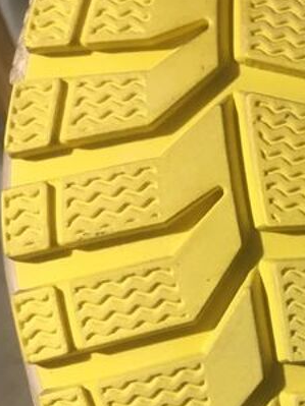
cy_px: 444
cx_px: 464
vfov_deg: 19.4
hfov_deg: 14.2
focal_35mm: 97
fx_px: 1140
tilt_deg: -46.3
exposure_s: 1/33
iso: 125
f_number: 2.2
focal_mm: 4.15
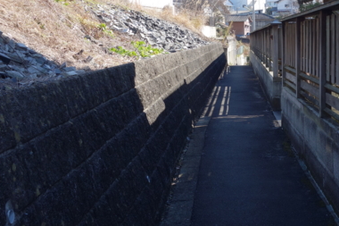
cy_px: 51
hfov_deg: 33.6
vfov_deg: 22.7
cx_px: 233
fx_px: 555
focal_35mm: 59
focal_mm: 10.4
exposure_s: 1/200
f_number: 5.6
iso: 125
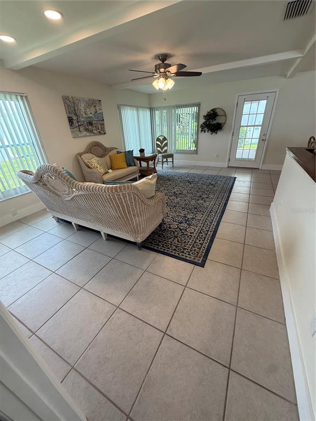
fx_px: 170
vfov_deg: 102.1
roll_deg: +1.5
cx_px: 158
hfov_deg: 85.7
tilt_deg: -24.7
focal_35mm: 14
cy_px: 210
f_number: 2.2
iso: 125
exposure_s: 1/120
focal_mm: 2.22
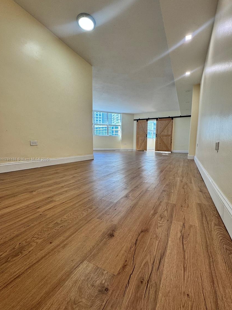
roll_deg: -0.3
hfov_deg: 81.7
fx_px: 134
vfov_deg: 98.1
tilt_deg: -6.6
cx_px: 123
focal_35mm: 15
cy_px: 159
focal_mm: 2.22
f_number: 2.2
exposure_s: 1/120
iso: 80
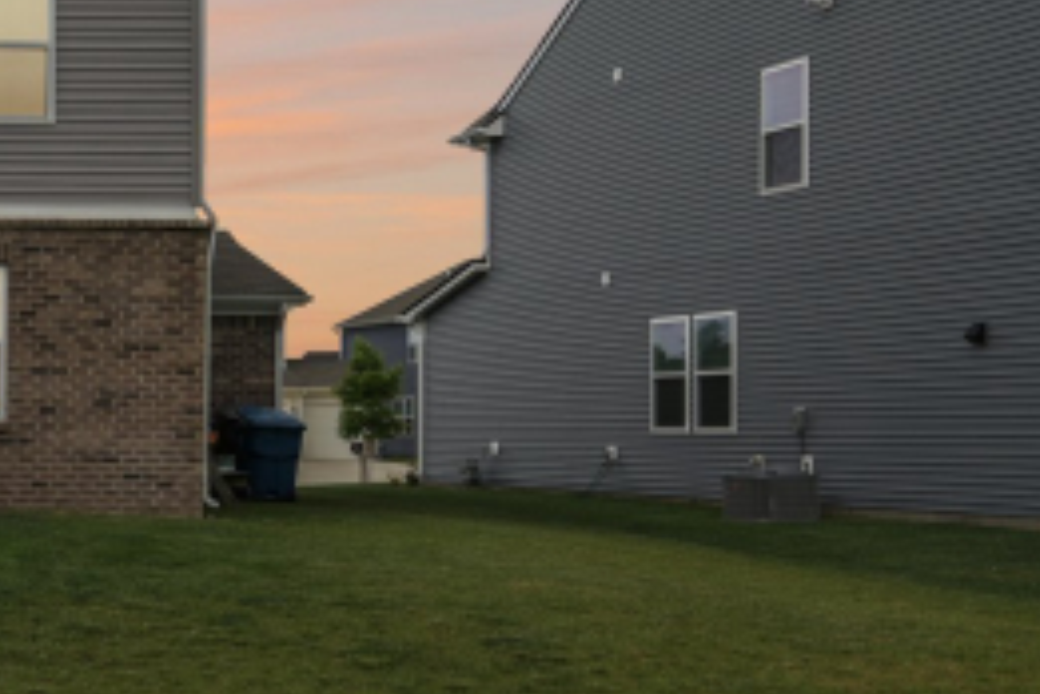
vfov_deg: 20.6
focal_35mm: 66
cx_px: -390
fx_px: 1907
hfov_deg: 25.3
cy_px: 367
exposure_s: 1/200
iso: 100
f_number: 8
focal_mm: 23
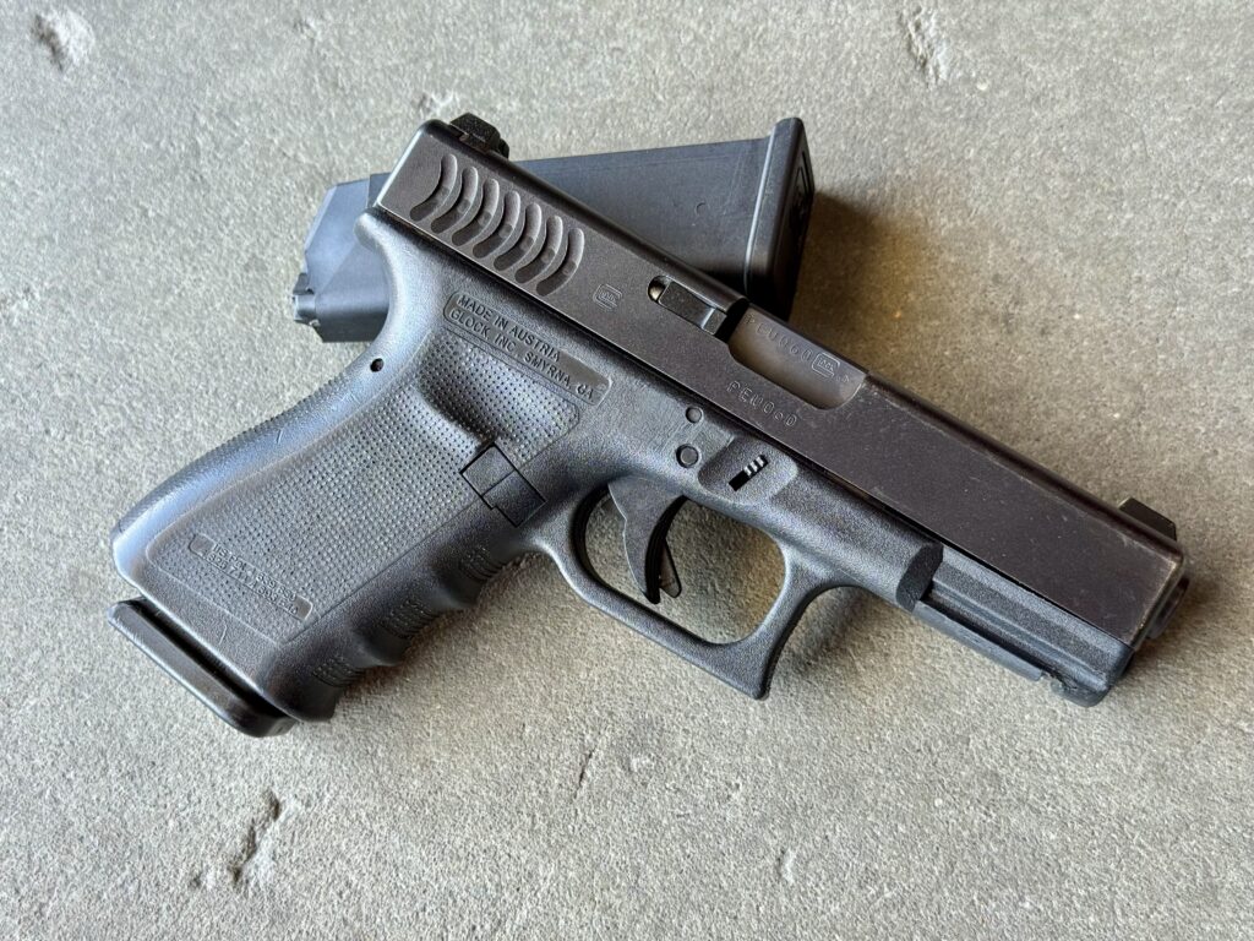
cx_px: 627
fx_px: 1739
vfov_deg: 30.3
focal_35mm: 48
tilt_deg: -66.5
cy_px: 470
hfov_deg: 39.7
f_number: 1.78
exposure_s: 1/60
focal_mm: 6.76
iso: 50
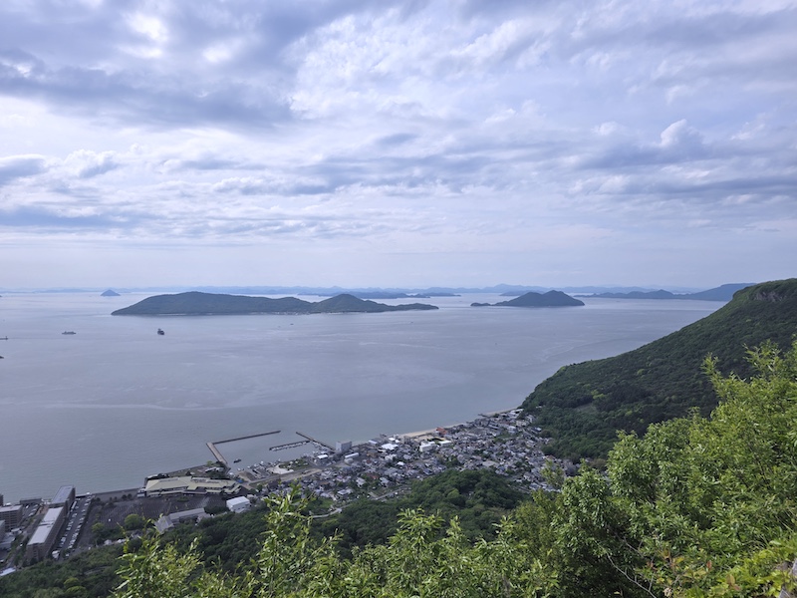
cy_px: 299
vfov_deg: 58.9
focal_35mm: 23
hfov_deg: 73.9
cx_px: 398
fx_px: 530
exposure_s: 1/1228
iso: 12
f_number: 1.7
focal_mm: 6.3
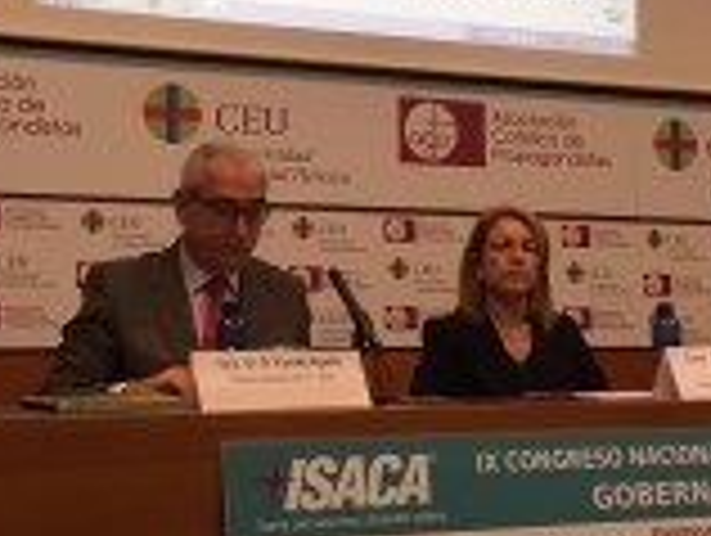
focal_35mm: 66
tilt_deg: +5.6
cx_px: 310
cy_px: 257
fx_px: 1358
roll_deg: +0.1
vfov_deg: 22.3
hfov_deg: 29.3
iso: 64
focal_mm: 4.15
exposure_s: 1/33
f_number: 2.2
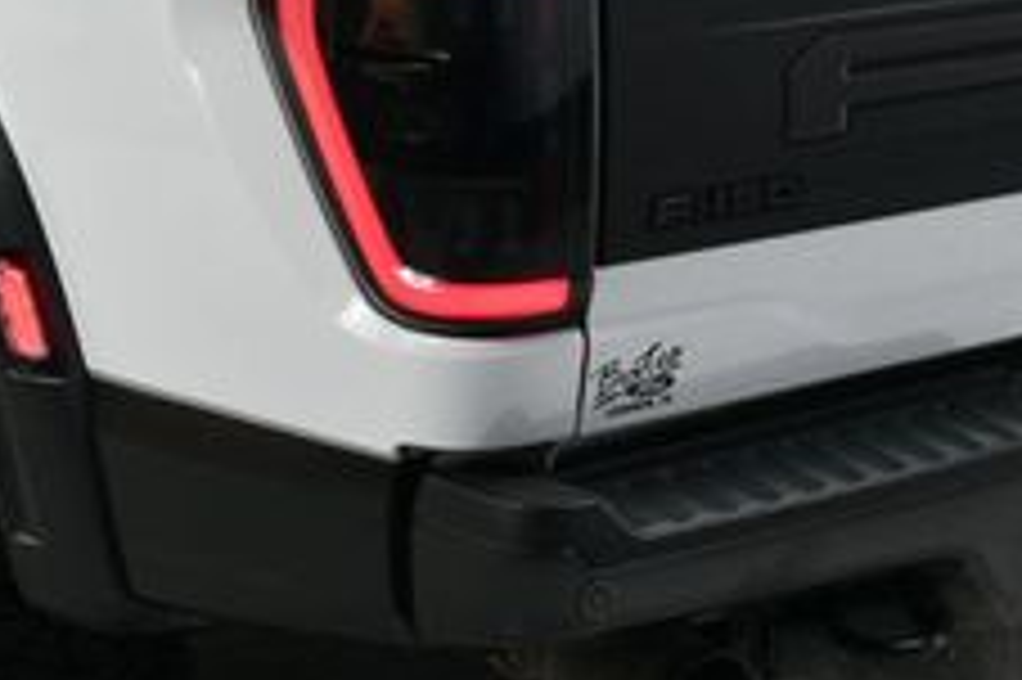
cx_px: 414
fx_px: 2723
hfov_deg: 21.2
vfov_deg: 14.1
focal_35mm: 96
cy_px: 108
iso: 100
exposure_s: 1/160
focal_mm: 23
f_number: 13
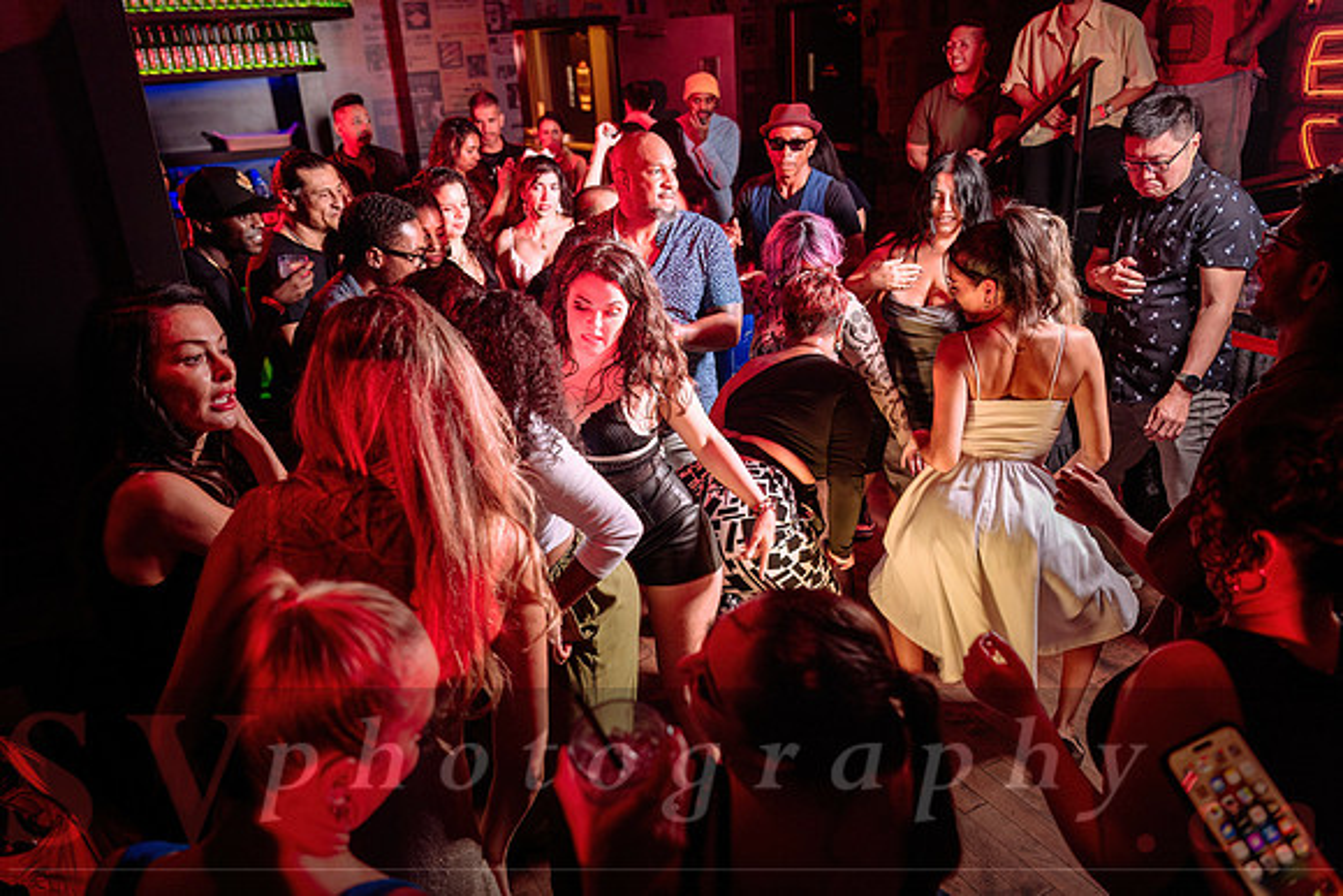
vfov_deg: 45.0
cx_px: 672
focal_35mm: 29
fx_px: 1082
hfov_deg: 63.6
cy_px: 448
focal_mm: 29
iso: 800
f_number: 3.2
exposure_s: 1/40
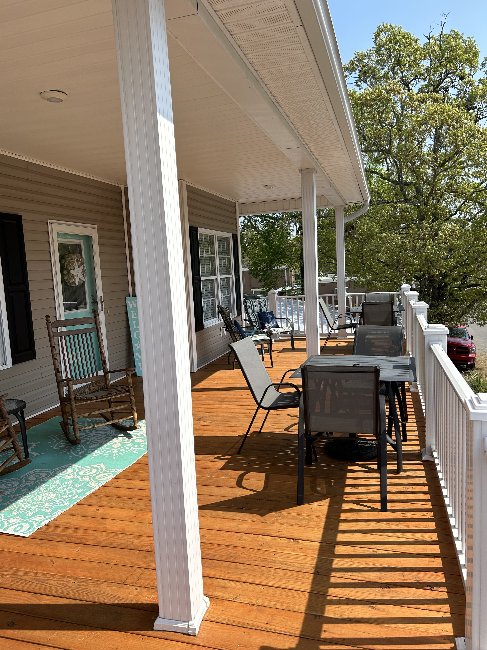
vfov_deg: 67.3
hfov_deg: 53.1
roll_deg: +2.7
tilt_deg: -6.6
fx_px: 488
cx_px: 244
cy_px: 325
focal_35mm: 26
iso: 50
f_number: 1.5
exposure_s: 1/3571
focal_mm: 5.7
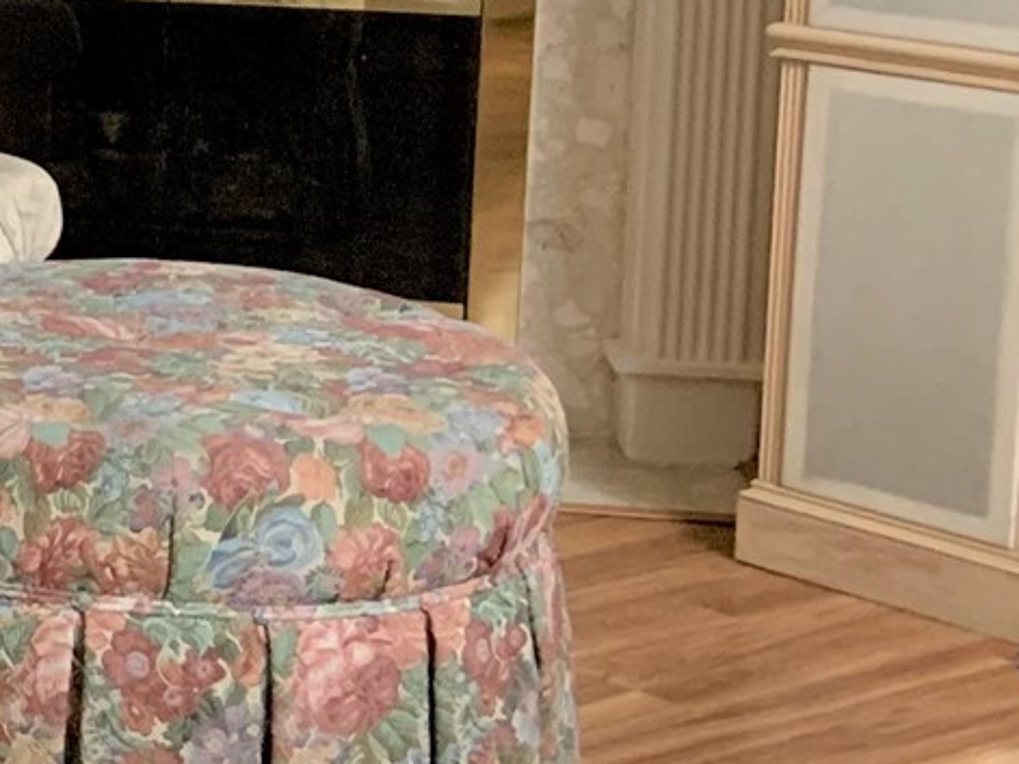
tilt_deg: -7.2
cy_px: -58
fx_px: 3326
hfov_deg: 15.4
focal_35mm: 113
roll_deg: +0.1
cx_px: -729
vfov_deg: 12.9
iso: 400
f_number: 1.8
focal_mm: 4.25
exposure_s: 1/46
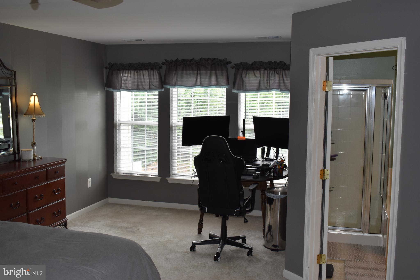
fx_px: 437
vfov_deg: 35.5
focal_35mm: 38
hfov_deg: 51.3
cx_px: 210
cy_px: 140
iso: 360
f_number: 5.6
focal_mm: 25
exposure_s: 1/125
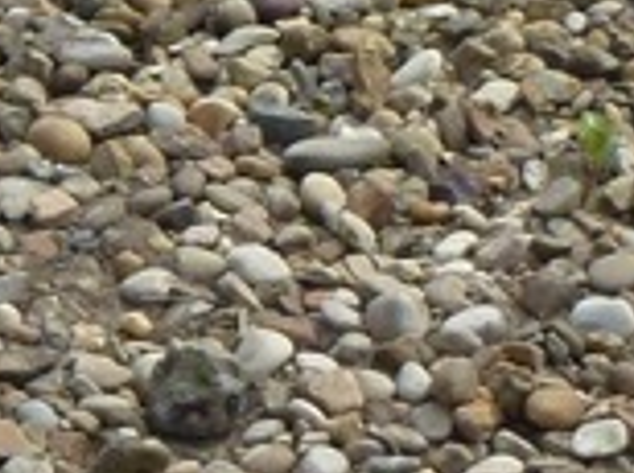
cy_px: 25
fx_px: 8138
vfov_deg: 3.3
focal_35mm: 445
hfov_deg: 4.4
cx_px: -494
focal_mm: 10.1
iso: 100
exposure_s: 1/640
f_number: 4.4
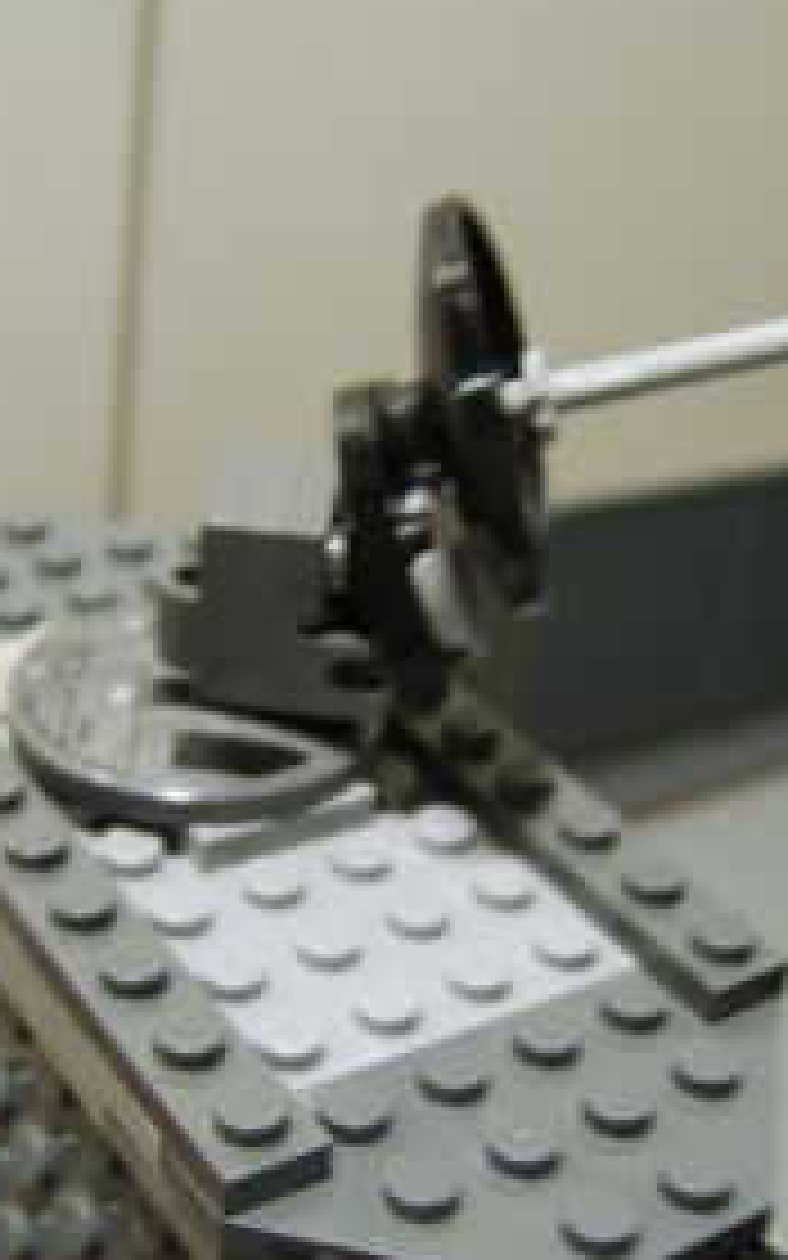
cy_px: 621
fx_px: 1546
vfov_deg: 44.4
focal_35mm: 45
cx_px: 405
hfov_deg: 28.6
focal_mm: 8.13
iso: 71
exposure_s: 1/5
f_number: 2.7
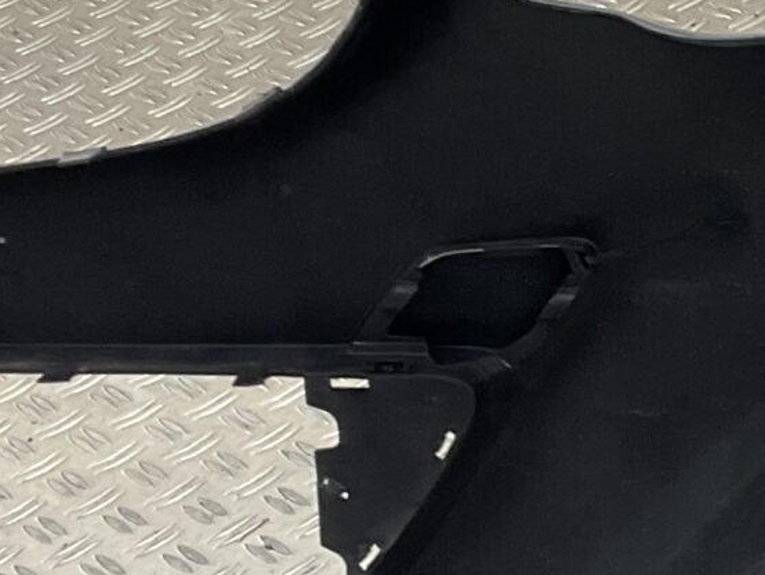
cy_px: 315
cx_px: 739
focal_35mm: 134
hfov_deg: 14.5
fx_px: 2963
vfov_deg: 11.1
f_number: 1.8
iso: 40
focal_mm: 3
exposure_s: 1/120
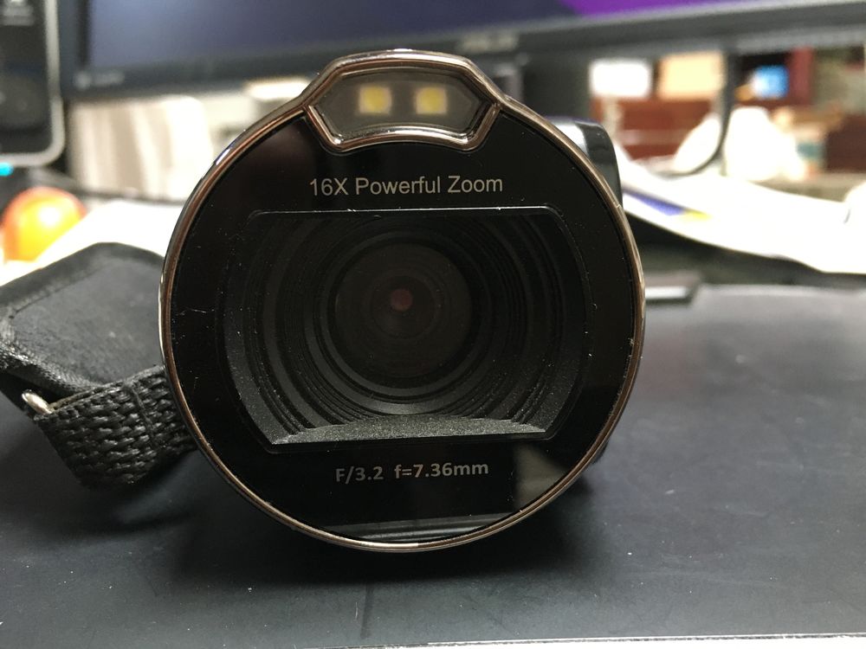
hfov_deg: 61.7
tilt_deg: -9.3
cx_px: 433
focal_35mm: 29
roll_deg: +1.1
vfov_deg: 48.2
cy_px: 324
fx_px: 726
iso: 200
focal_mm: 4.15
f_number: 2.2
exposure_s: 1/20
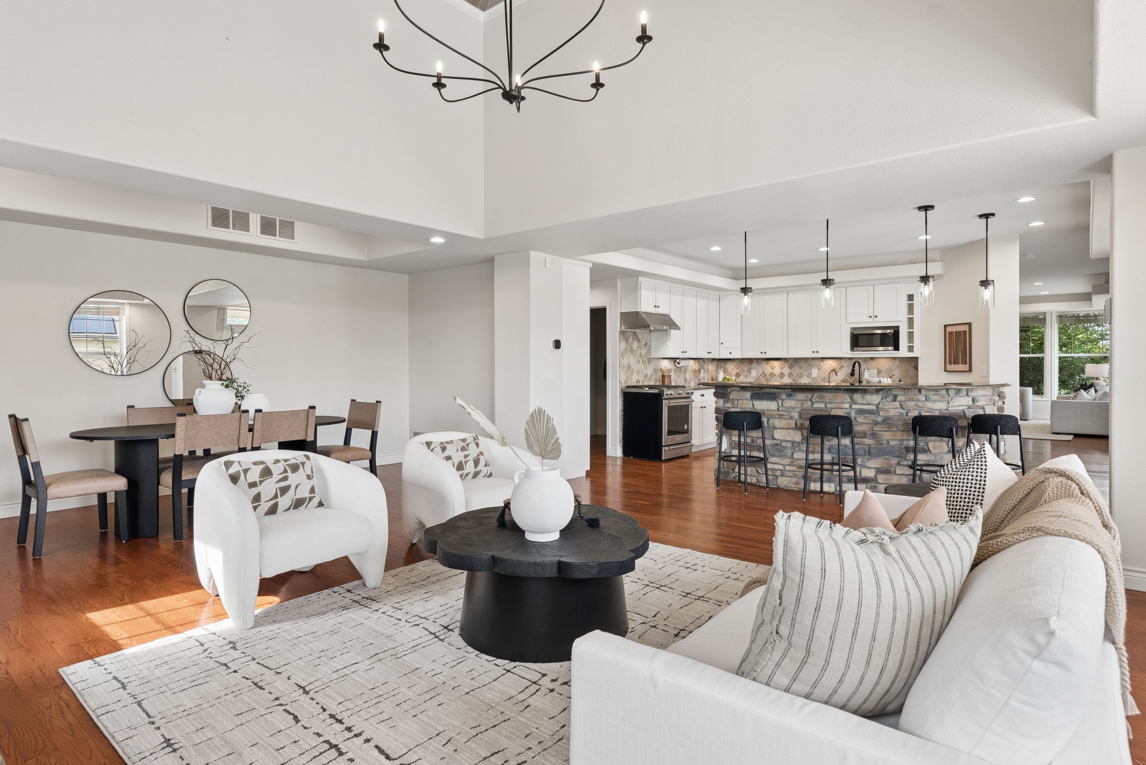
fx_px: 605
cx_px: 573
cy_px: 382
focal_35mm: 19
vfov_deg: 64.6
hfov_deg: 86.9
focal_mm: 19
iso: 640
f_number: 8
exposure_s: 1/80
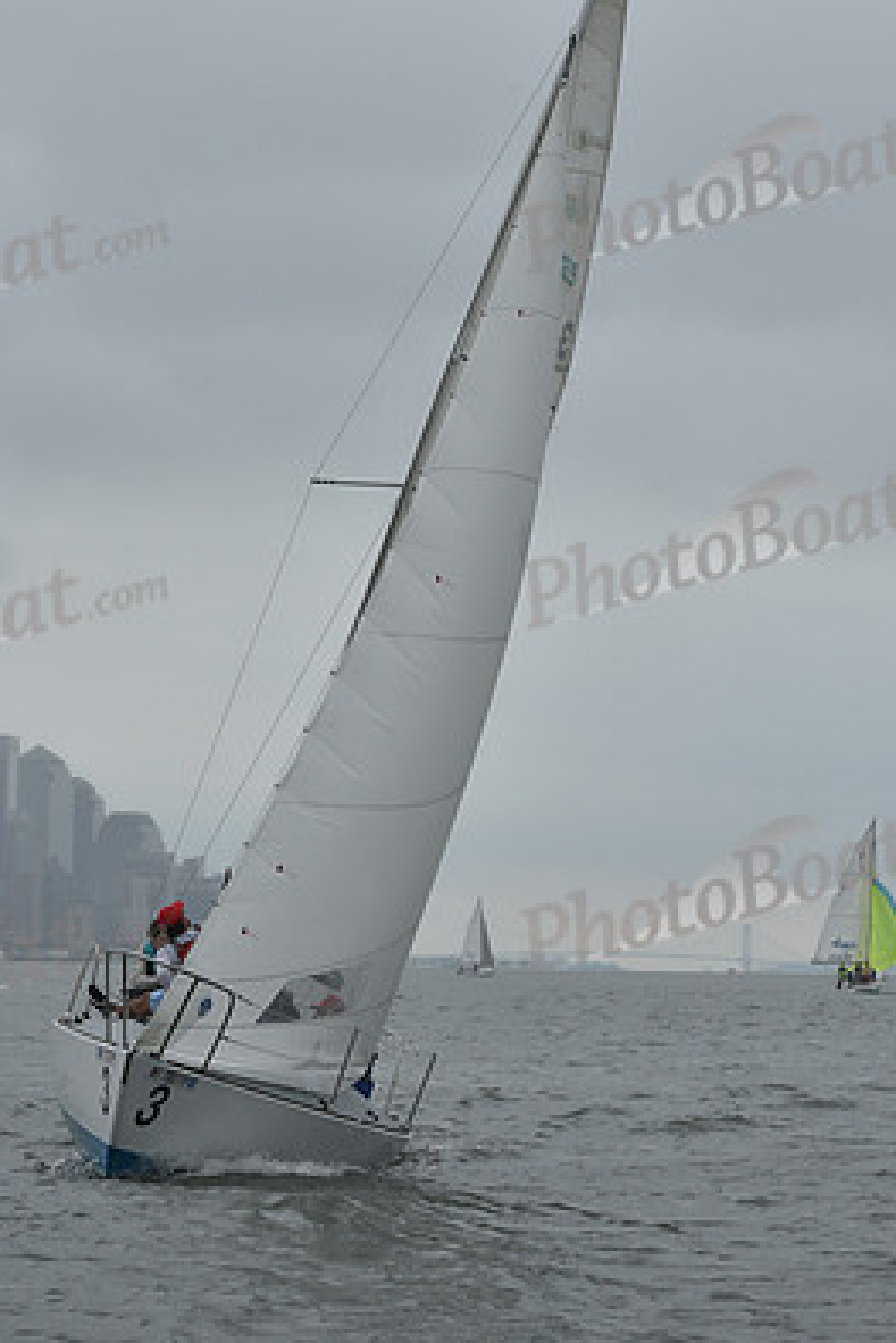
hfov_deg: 13.3
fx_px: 3842
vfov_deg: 19.7
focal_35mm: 103
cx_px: 346
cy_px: 412
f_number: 9
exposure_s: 1/800
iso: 400
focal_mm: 70
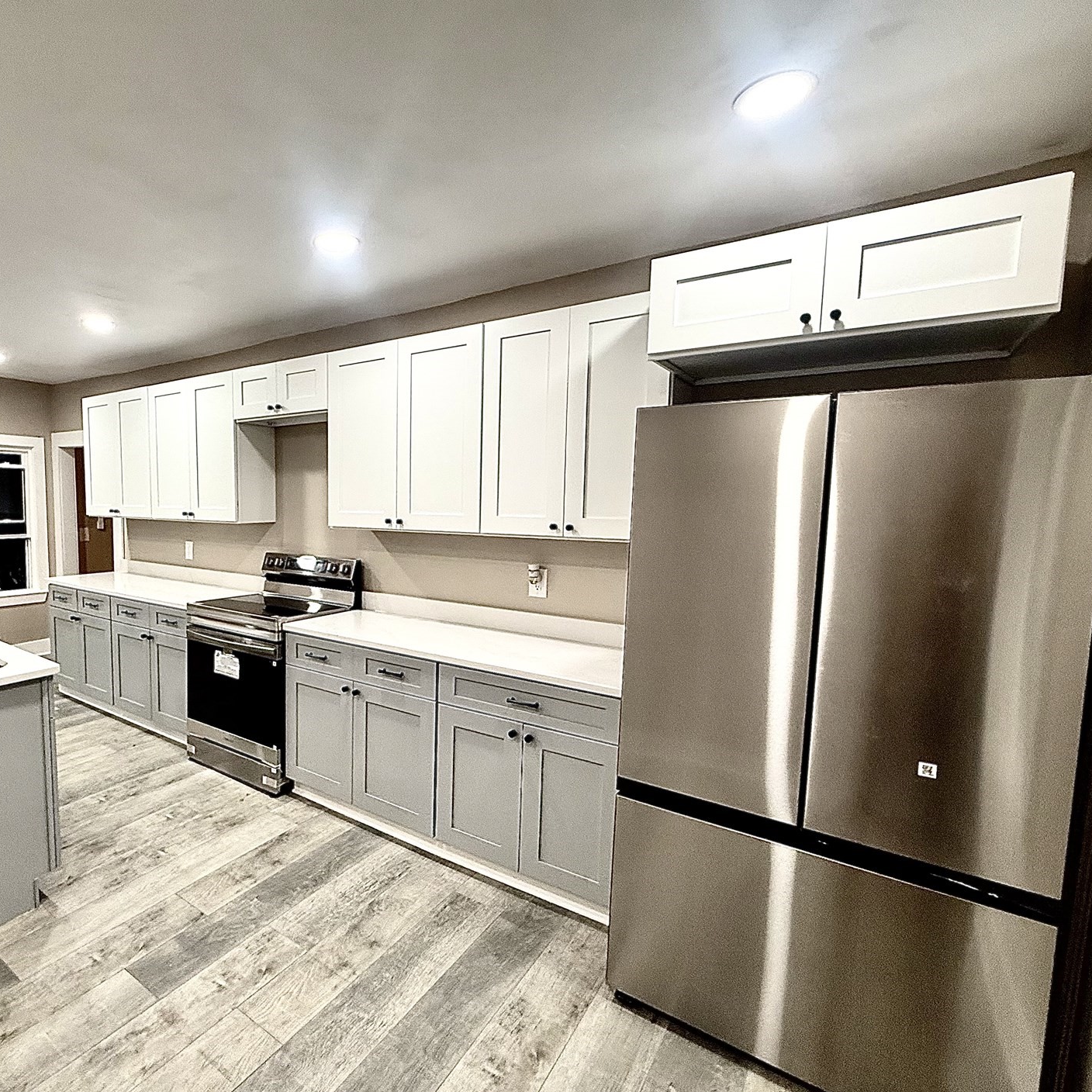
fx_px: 642
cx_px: 381
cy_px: 557
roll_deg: -0.8
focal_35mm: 18
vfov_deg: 80.7
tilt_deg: -5.3
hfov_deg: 78.6
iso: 250
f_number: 2.2
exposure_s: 1/120
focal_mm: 2.22
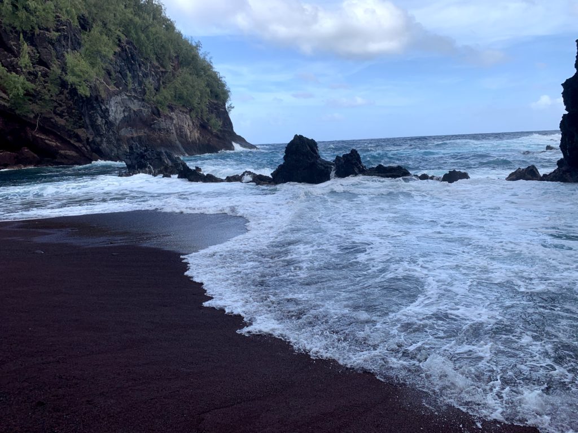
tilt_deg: -8.7
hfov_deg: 67.3
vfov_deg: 53.1
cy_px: 216
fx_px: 434
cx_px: 289
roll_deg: +2.7
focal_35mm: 26
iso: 25
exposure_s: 1/1314
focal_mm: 4.25
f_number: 1.8
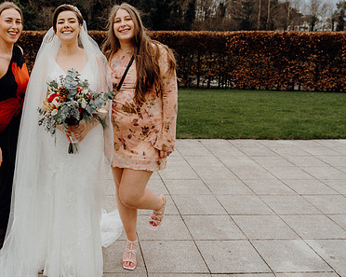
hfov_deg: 43.4
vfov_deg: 36.2
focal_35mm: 41
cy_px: 104
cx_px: 88
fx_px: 420
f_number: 3.5
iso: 200
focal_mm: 28
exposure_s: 1/200
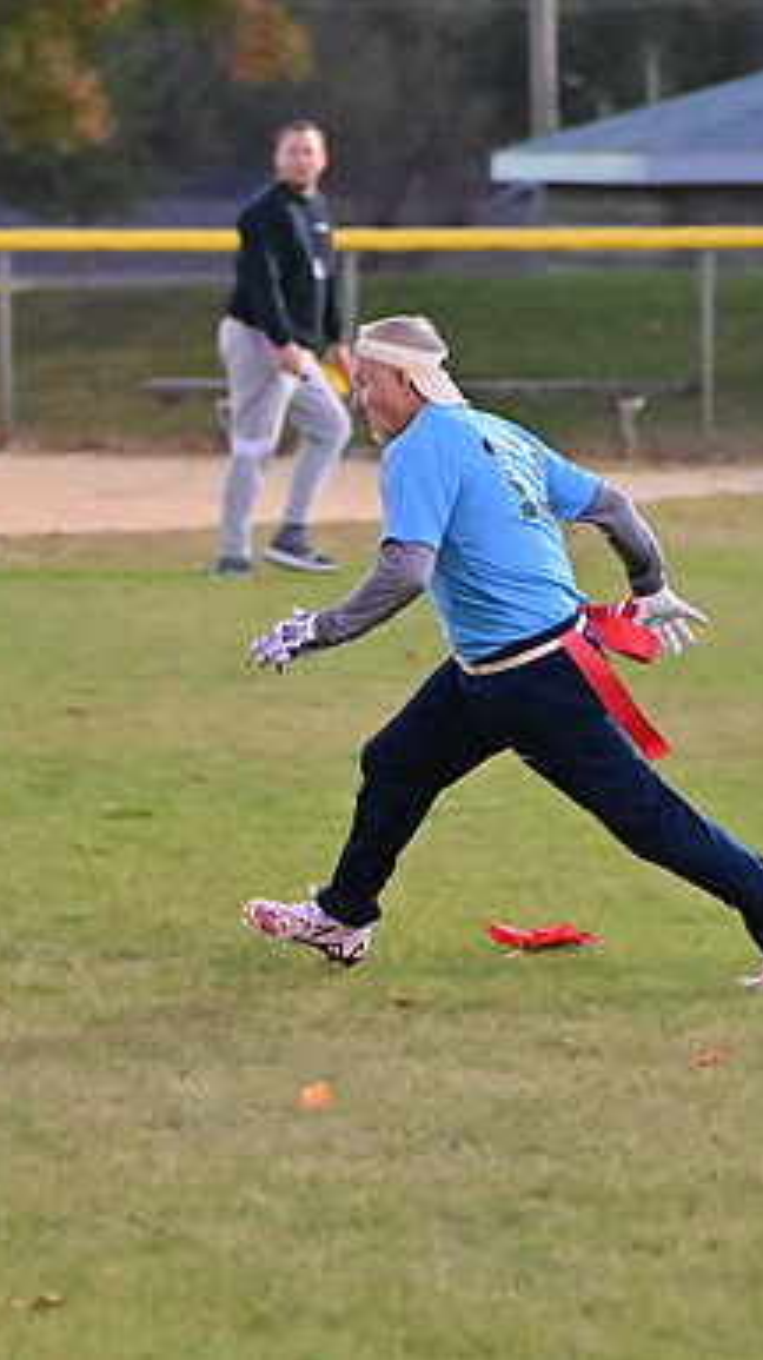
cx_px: 583
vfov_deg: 6.8
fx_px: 11496
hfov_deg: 3.8
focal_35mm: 319
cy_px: 680
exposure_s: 1/500
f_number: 4
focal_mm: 135
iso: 6400
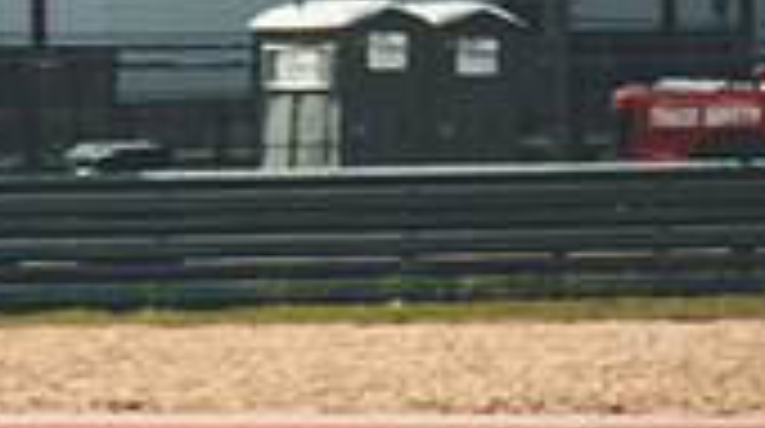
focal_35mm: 577
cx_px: -526
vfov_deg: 2.1
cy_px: 692
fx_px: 11686
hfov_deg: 3.7
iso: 320
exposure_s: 1/1600
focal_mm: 107.4
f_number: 4.6
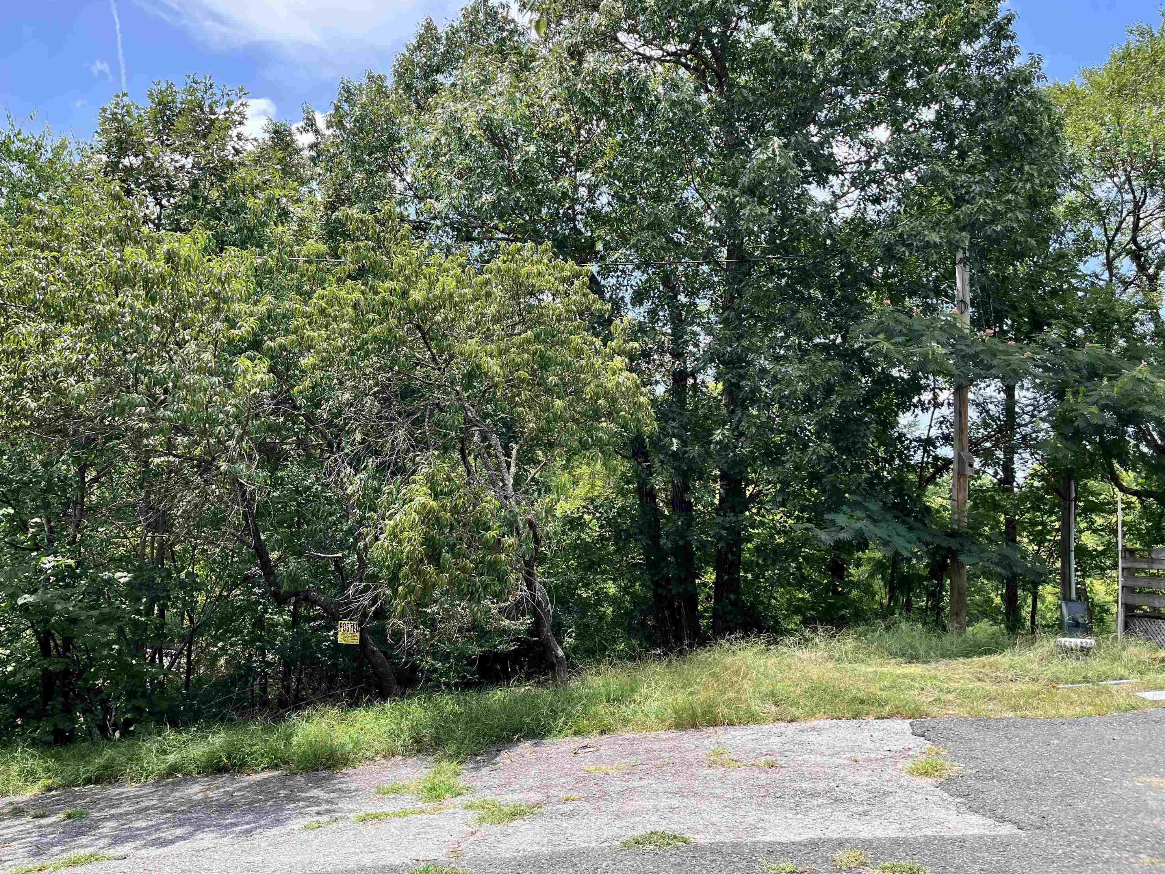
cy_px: 436
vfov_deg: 51.4
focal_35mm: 27
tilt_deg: +5.3
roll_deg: -3.8
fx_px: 909
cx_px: 577
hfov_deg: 65.3
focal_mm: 5.1
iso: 50
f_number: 1.6
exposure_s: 1/1721
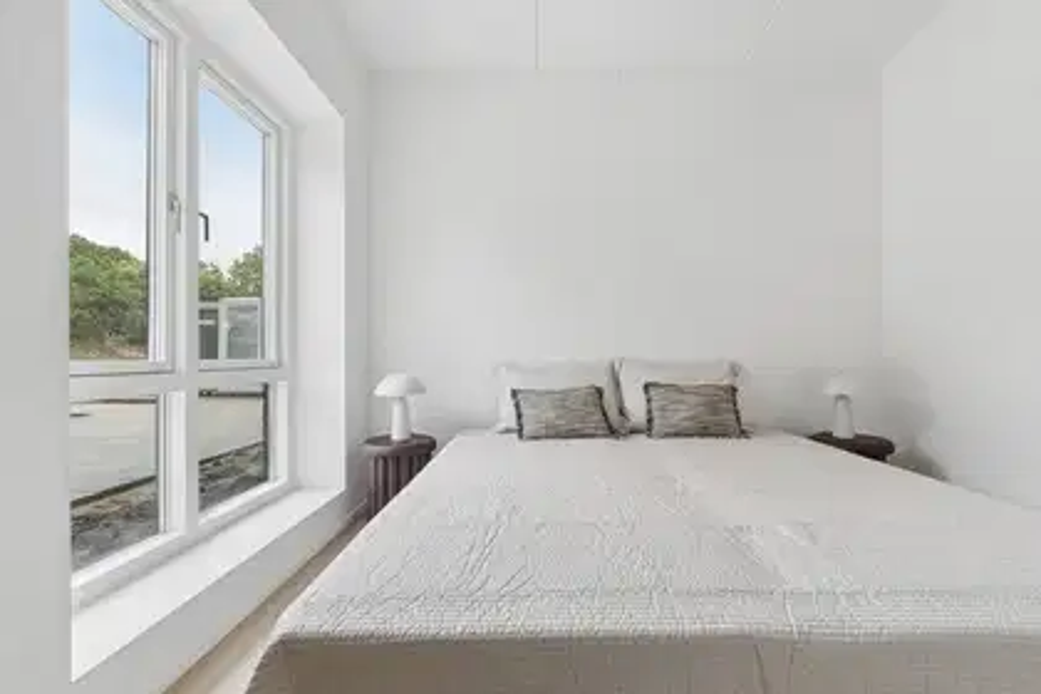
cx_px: 520
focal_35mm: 16
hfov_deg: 95.0
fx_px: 477
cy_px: 347
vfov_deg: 72.1
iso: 320
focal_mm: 11
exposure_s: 1/13
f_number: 8
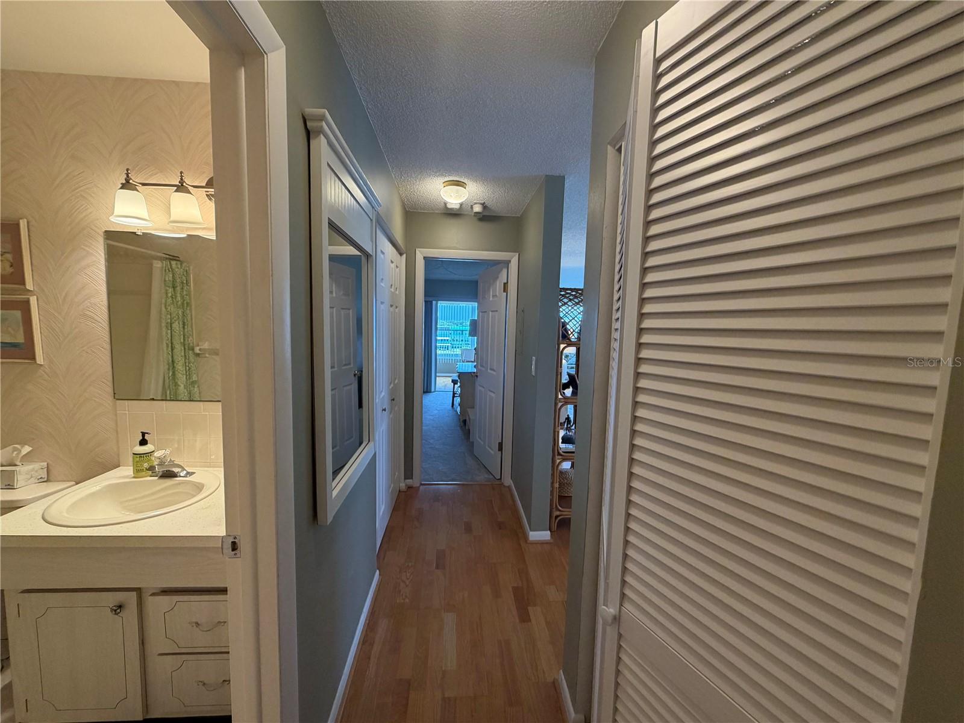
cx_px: 482
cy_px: 362
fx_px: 390
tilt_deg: -5.5
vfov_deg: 85.7
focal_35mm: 14
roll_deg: -0.6
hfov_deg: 102.1
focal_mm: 2.22
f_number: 2.2
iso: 160
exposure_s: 1/60
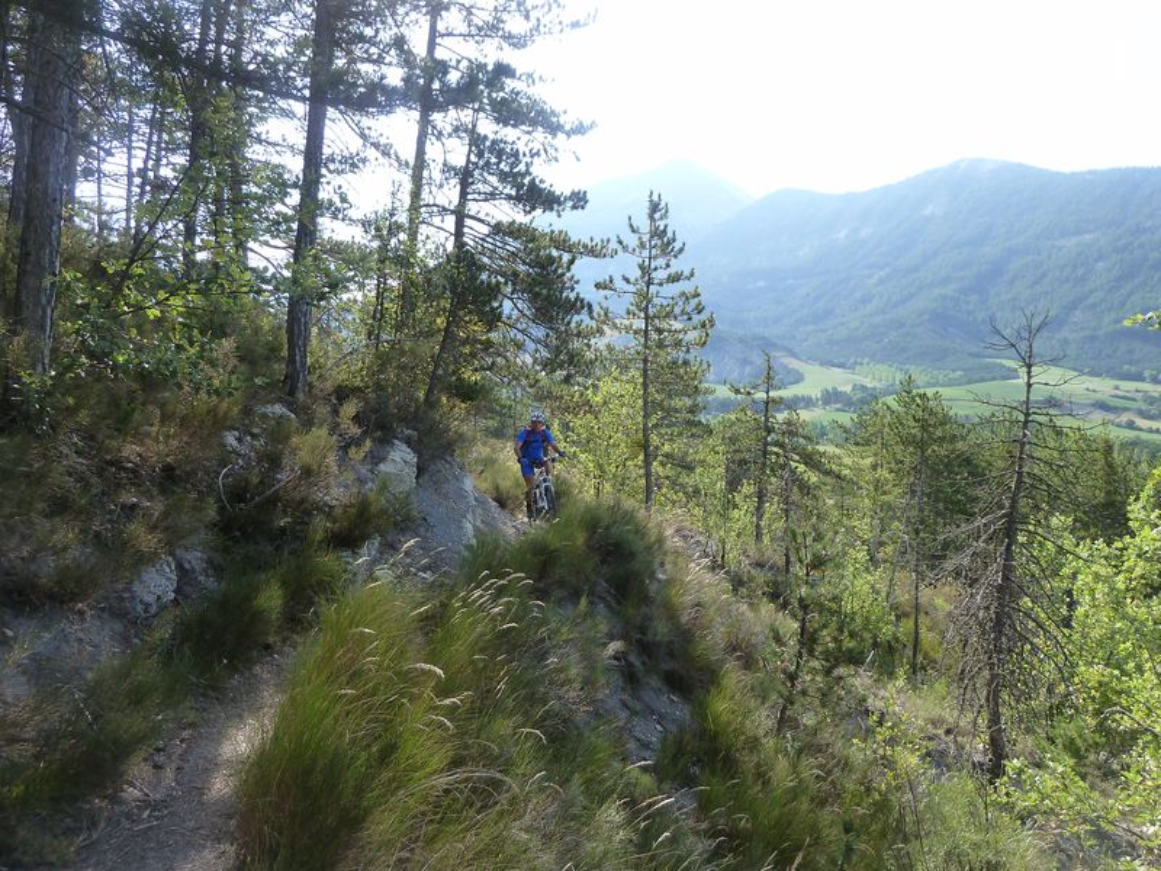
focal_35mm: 25
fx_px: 838
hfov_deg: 69.4
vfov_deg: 54.9
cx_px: 580
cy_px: 436
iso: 125
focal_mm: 4.1
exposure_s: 1/200
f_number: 4
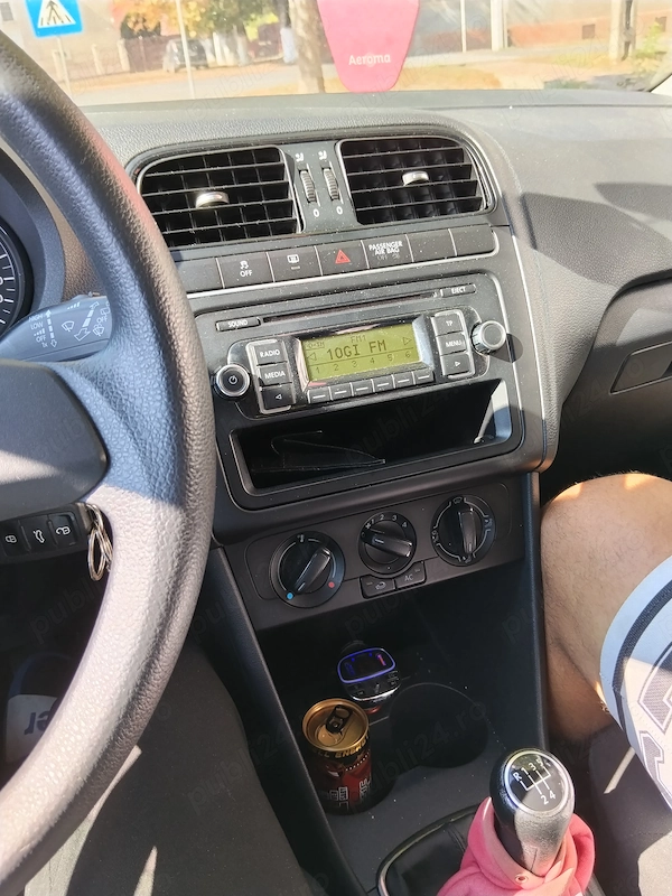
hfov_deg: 48.2
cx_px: 336
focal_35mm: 29
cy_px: 448
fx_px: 751
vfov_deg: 61.7
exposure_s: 1/100
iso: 64
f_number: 1.8
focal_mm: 3.96
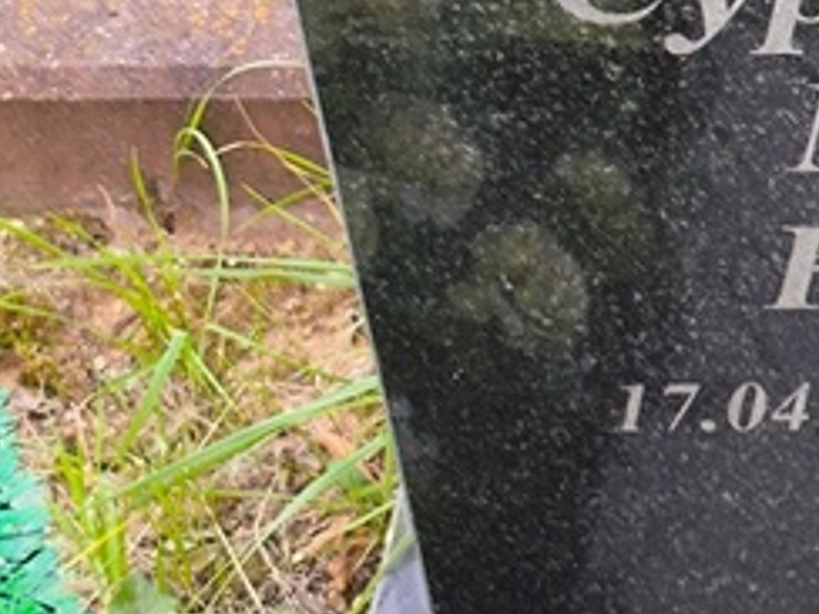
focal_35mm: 164
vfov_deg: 9.0
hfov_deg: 11.5
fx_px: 3880
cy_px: -94
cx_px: 1284
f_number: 1.7
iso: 100
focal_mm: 4.71
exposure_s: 1/50
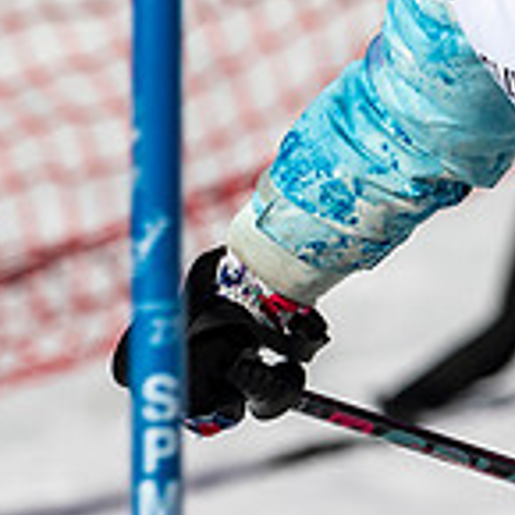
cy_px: -154
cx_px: 338
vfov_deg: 0.7
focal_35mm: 2404
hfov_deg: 0.7
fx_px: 40464
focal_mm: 400
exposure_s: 1/2000
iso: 200
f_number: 8
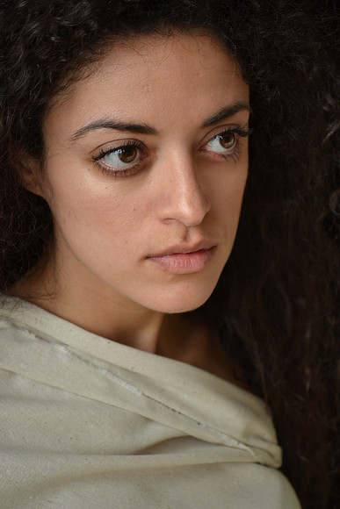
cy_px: 254
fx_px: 1168
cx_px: 170
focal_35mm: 82
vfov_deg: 24.6
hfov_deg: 16.6
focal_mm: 55
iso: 400
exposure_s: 1/60
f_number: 5.6
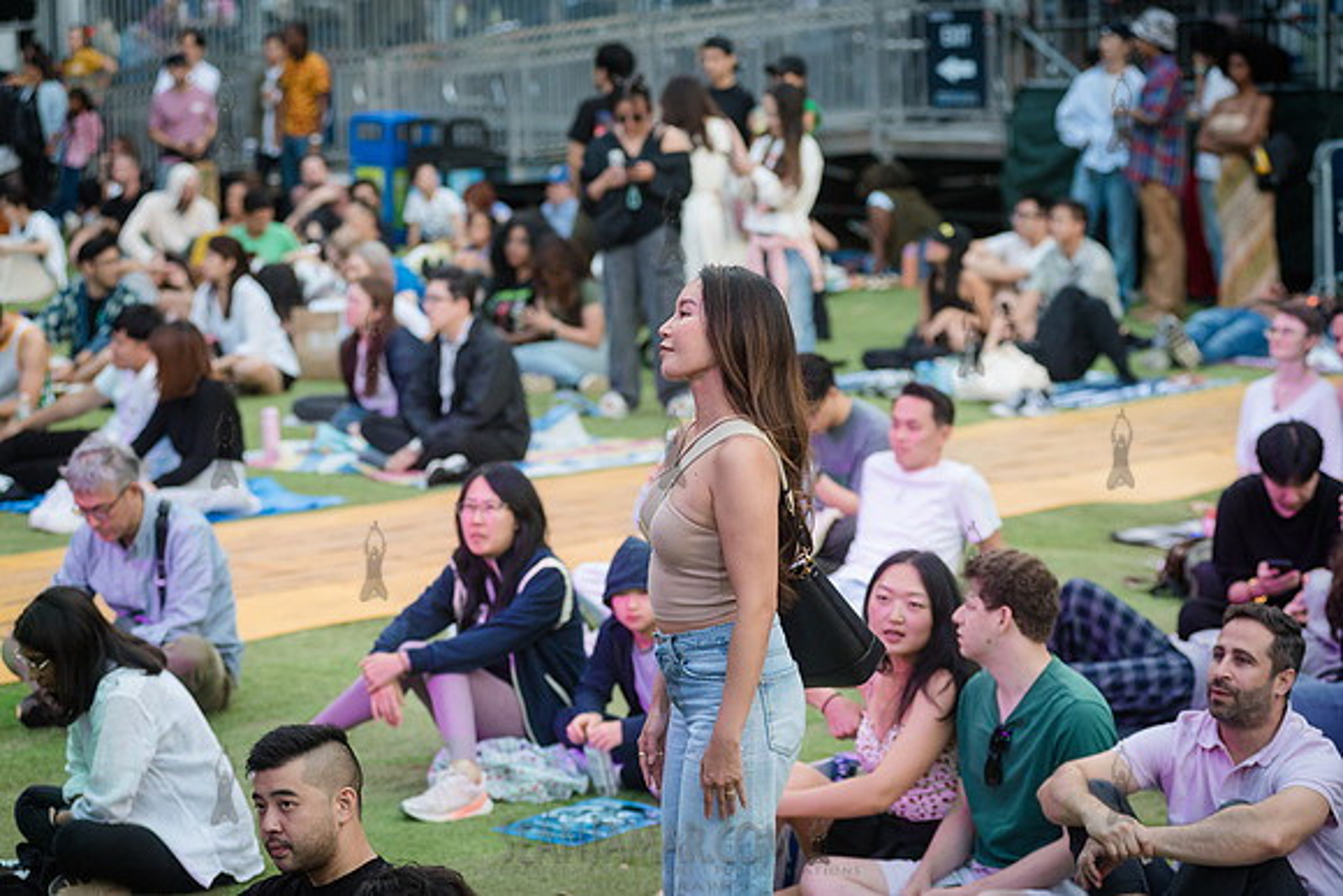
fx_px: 3956
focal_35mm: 106
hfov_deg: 19.3
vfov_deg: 12.9
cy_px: 448
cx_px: 672
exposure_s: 1/500
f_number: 4
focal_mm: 105
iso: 2000
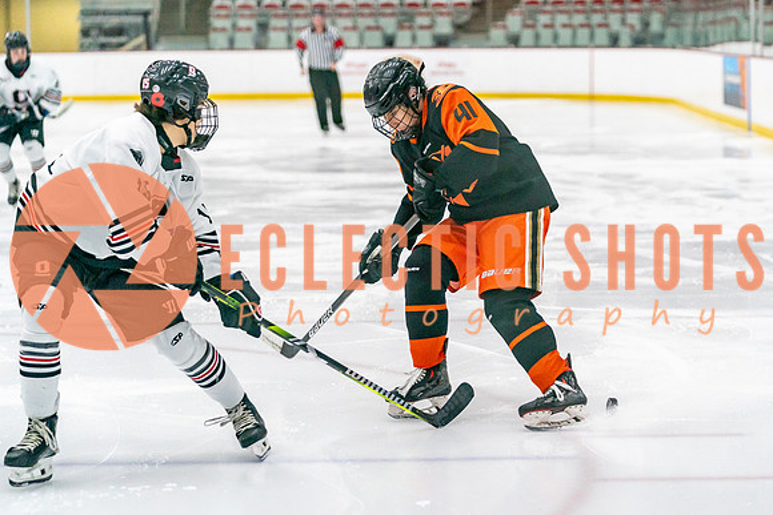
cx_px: 489
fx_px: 2582
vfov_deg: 11.4
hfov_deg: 17.0
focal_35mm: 120
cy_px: 230
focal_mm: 95
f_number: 2.8
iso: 3200
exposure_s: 1/1250
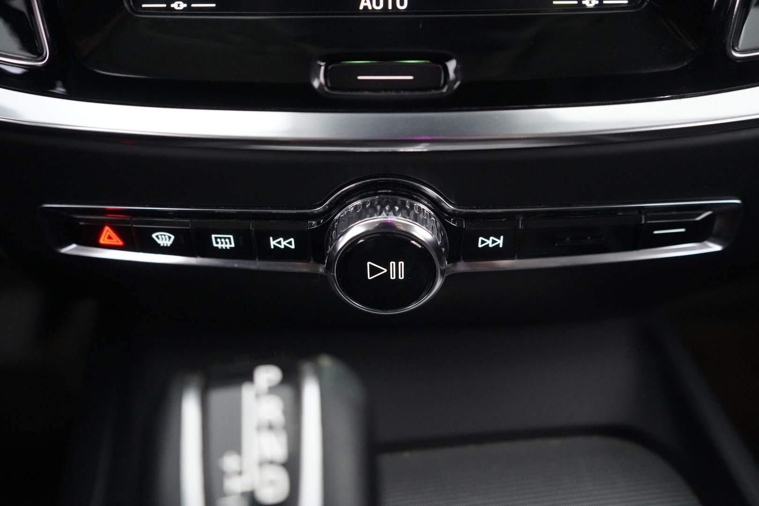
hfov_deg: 60.3
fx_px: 654
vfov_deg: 42.3
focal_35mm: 31
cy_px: 253
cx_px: 380
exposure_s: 1/60
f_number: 4
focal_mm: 31
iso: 12800
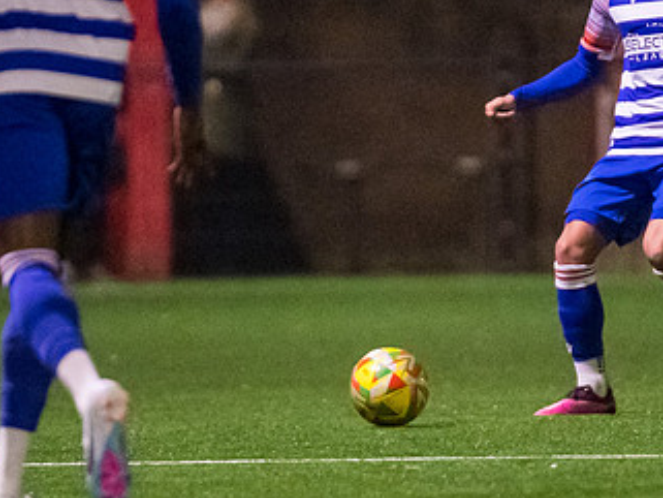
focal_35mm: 1113
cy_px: 246
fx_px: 21325
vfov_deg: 1.3
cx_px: 437
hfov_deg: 1.8
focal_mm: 300
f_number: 2.8
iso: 8000
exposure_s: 1/1250
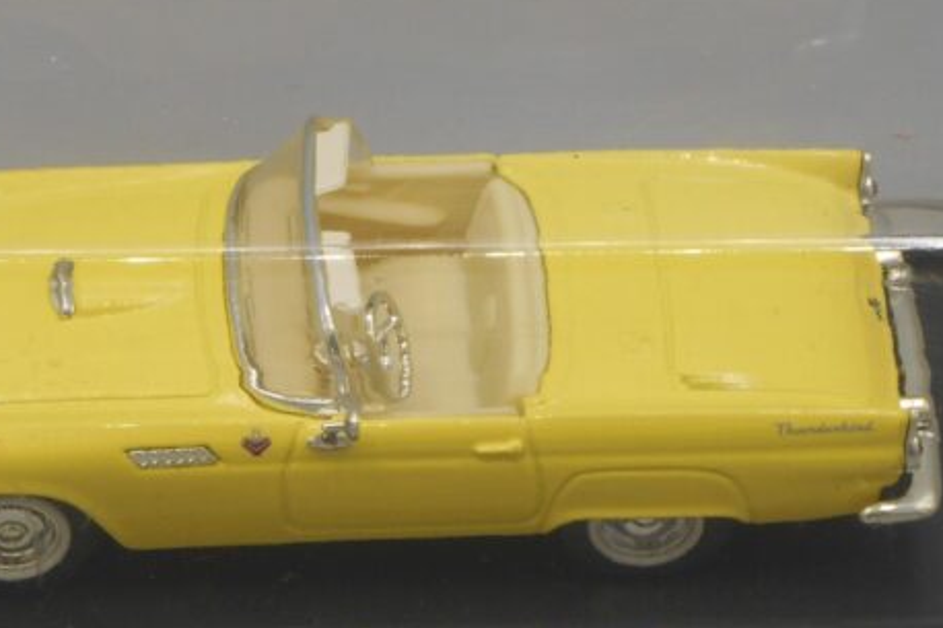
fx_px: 5603
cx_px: 371
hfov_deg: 9.6
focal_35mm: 214
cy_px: 282
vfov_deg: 6.4
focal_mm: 16.4
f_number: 4.9
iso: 80
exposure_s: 1/80
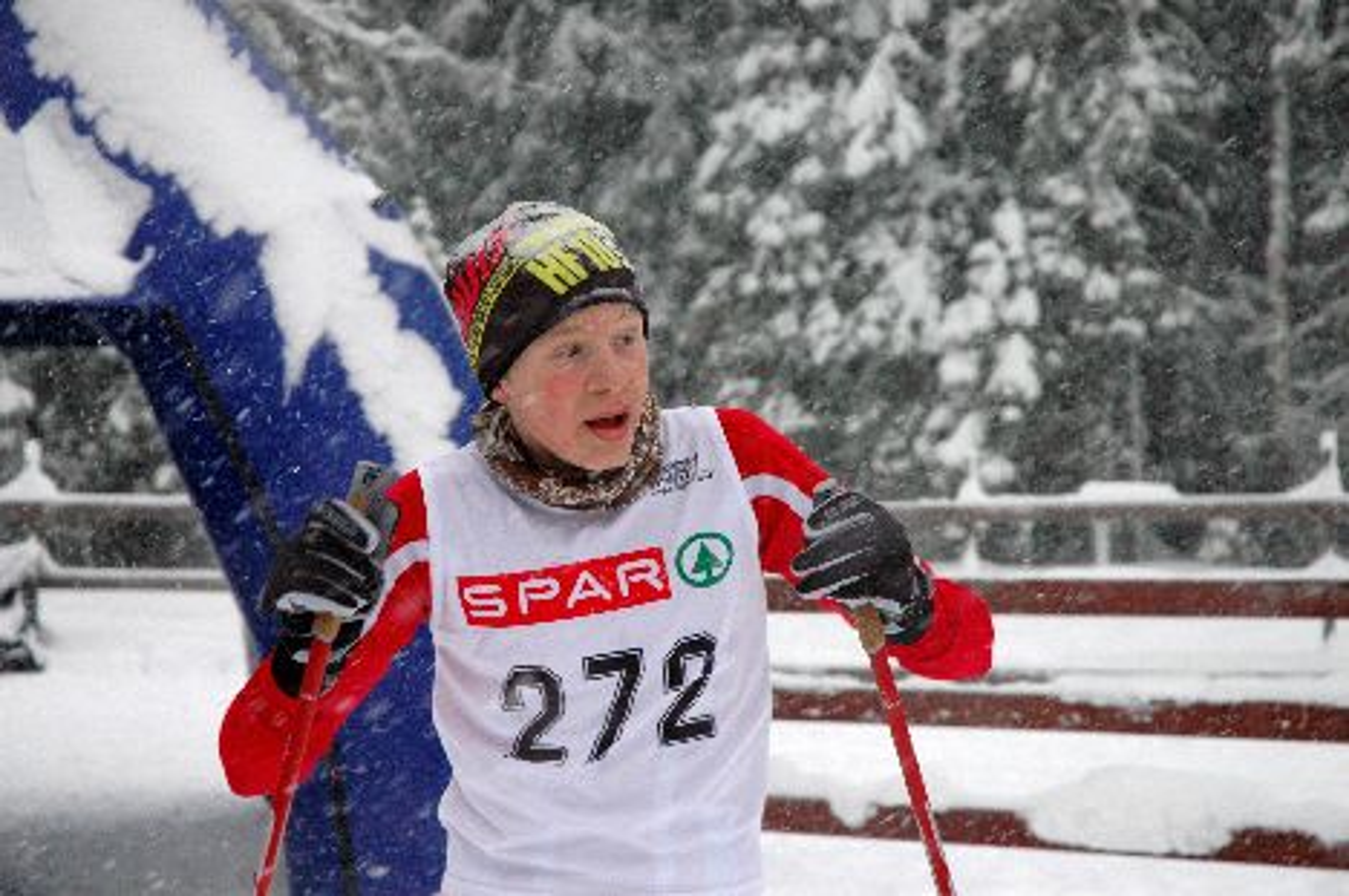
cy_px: 448
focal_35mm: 93
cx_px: 674
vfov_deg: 14.7
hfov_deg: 21.9
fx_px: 3481
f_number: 6.3
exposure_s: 1/160
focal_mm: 62
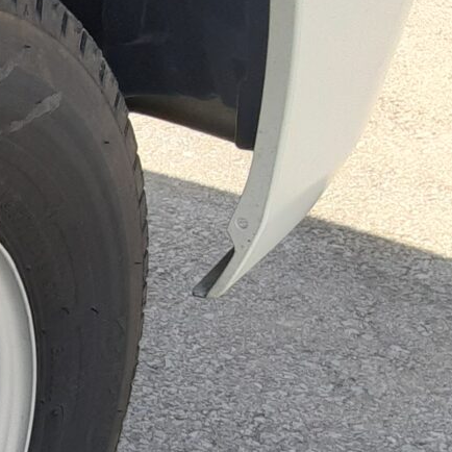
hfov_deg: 16.6
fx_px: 1300
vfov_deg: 19.0
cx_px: -349
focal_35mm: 88
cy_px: 495
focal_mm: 2.91
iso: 40
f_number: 1.9
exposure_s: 1/325
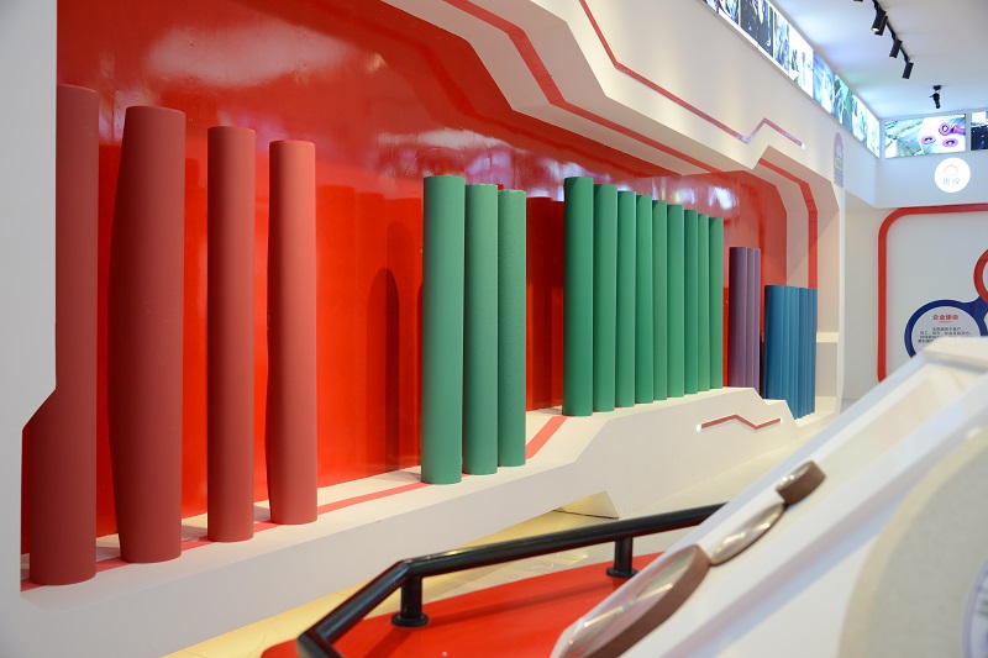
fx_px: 878
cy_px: 329
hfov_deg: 58.7
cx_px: 494
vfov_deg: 41.1
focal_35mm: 32
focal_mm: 32
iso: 800
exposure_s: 1/60
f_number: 5.6
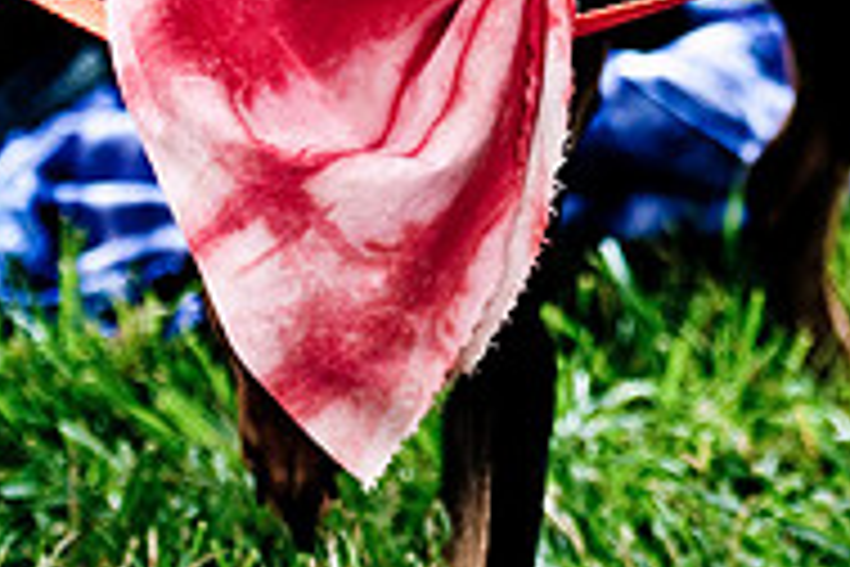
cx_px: 715
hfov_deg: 6.4
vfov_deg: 4.3
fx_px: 7602
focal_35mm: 322
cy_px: -128
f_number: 2.8
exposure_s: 1/800
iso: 200
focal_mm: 70
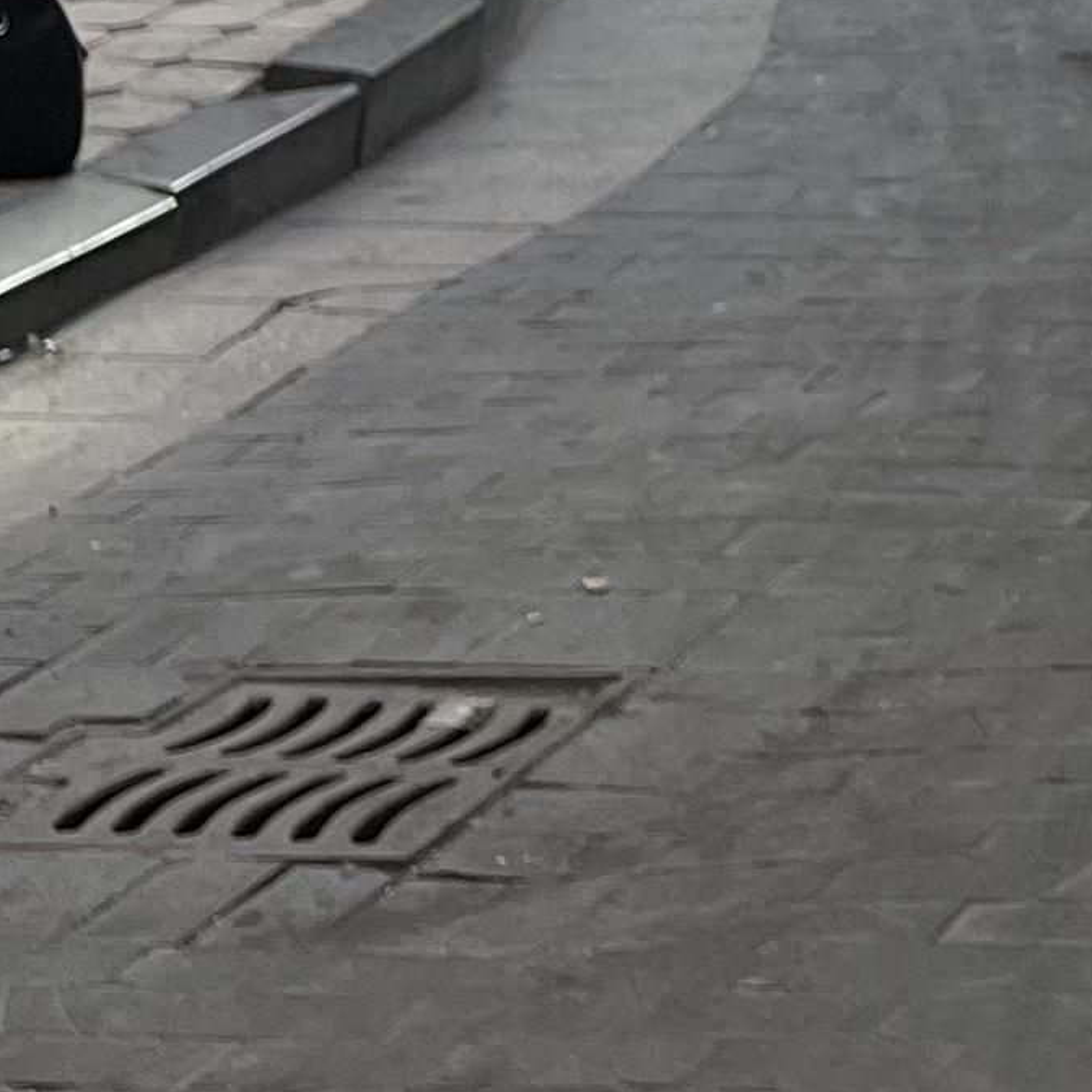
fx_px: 4925
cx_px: 2197
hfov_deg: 11.4
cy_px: -1247
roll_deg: +0.7
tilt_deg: +2.1
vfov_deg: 11.2
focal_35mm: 138
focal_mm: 5.1
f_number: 1.6
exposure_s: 1/1129
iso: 50
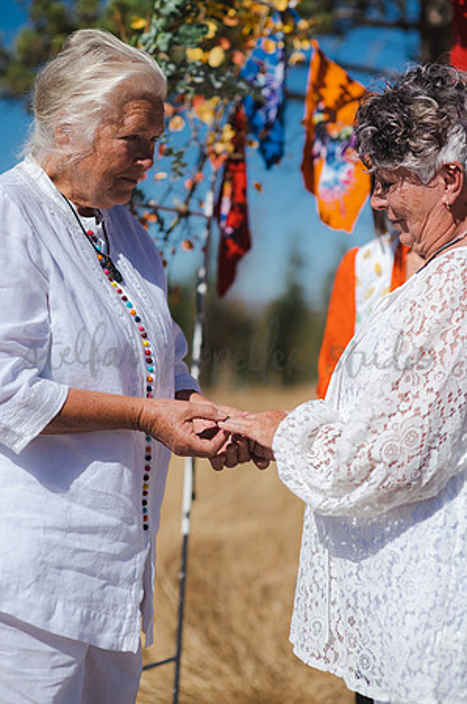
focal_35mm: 85
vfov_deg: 23.9
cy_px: 352
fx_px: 1658
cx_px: 234
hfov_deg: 16.0
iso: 125
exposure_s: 1/5000
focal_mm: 85
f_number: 2.2
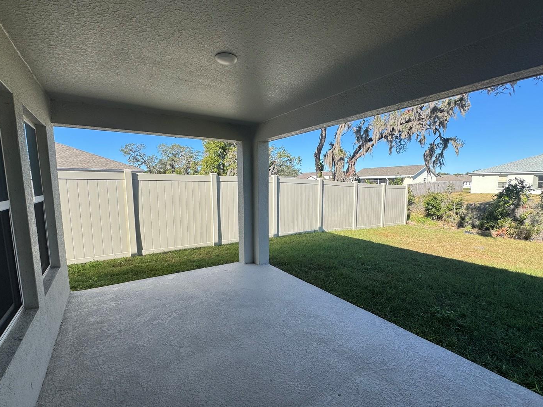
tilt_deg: -7.8
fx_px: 251
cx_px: 269
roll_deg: -0.3
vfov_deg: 78.1
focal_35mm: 16
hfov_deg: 94.5
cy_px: 214
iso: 40
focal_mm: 2.22
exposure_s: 1/858
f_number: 2.2
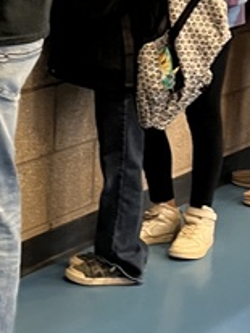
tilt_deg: -17.3
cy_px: 162
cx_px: -18
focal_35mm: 129
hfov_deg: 11.4
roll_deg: -1.1
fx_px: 1240
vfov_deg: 15.3
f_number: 1.6
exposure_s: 1/60
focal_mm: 5.1
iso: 125
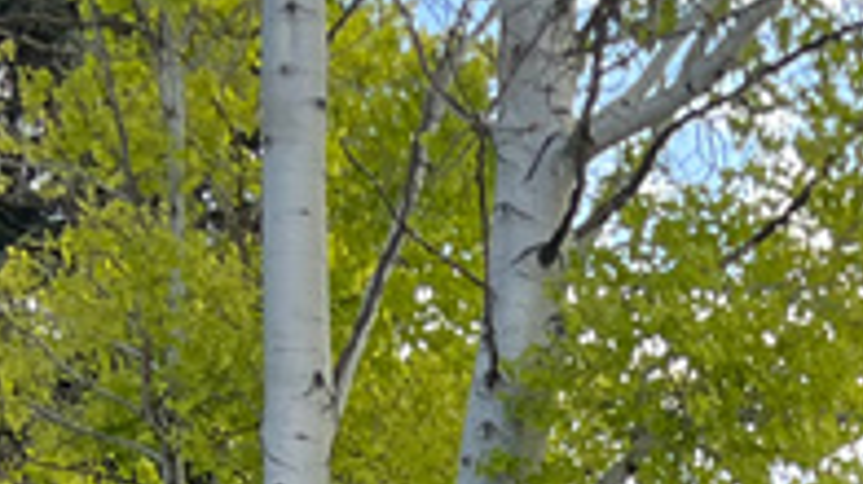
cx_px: 660
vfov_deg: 7.6
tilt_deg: -3.3
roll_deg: +1.3
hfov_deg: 14.5
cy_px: 1192
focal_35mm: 148
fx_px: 3385
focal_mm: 5.7
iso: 50
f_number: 1.5
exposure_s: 1/718
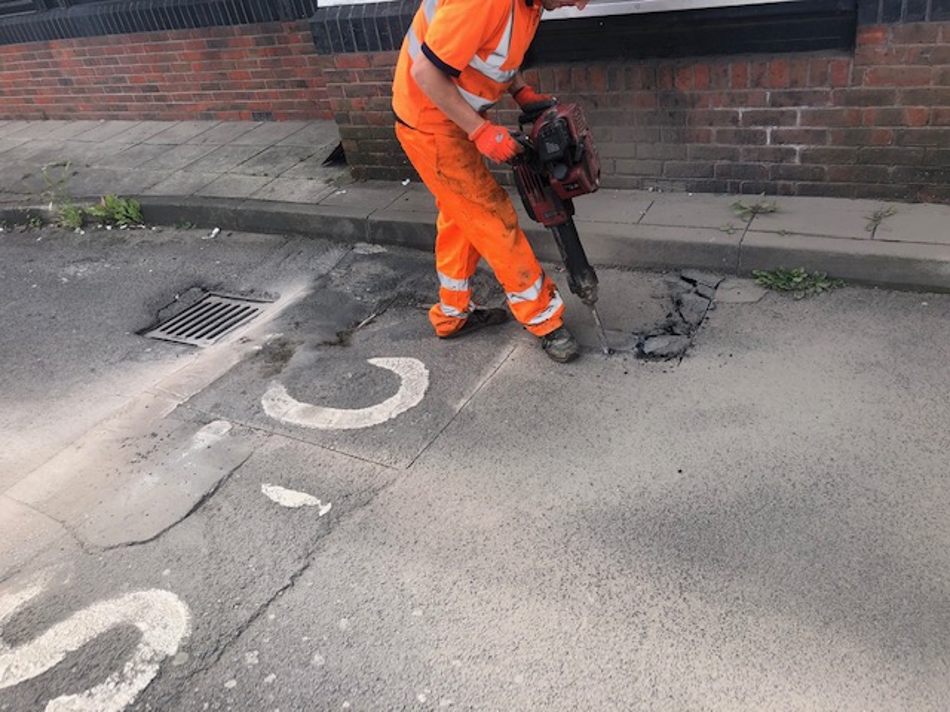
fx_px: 768
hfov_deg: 63.4
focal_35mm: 28
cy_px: 356
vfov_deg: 49.7
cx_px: 475
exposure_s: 1/522
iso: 20
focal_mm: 3.99
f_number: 1.8
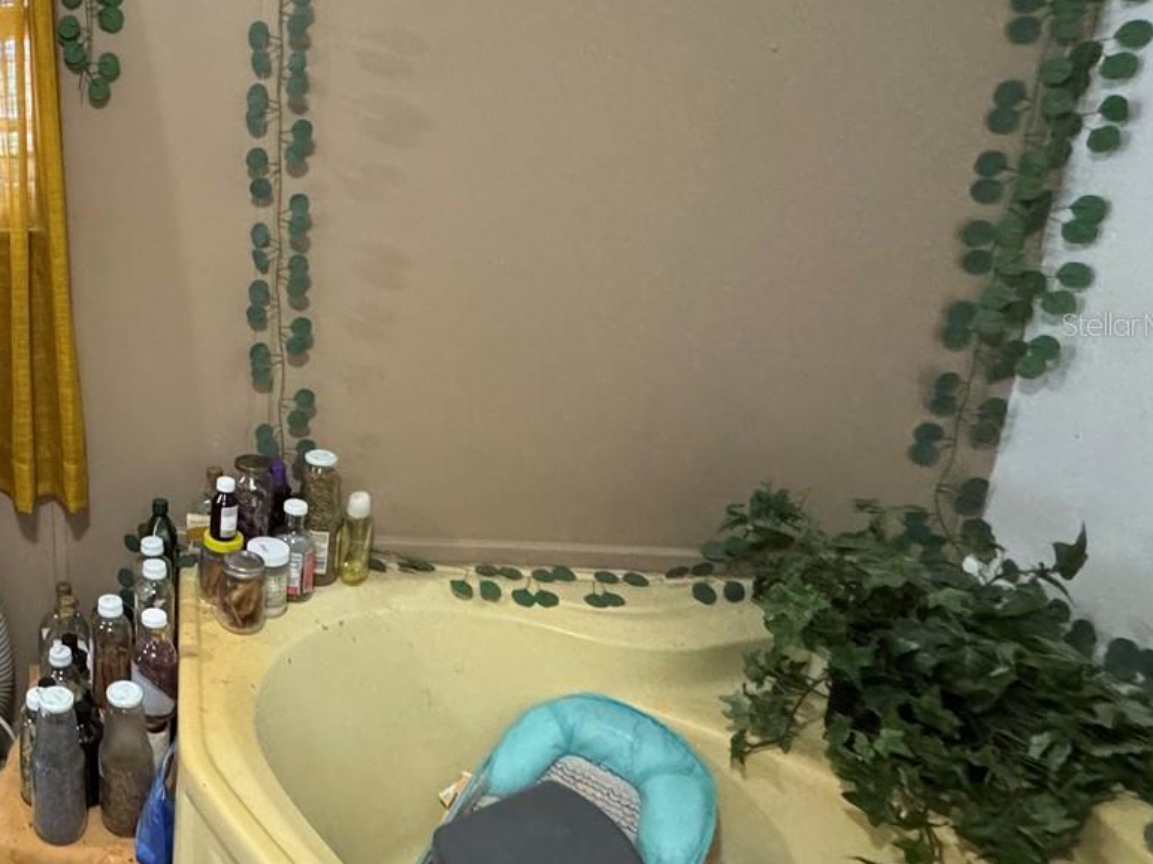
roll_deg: +2.3
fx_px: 966
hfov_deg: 50.3
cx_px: 7
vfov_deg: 47.8
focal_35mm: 29
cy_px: 324
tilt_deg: -12.5
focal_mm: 2.22
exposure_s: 1/60
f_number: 2.2
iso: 640
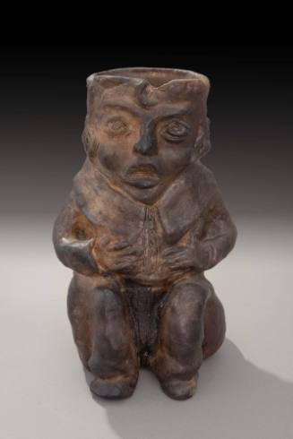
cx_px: 146
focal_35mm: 60
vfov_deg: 33.4
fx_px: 732
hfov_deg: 22.6
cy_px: 220
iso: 100
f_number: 32
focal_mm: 60
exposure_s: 1/125
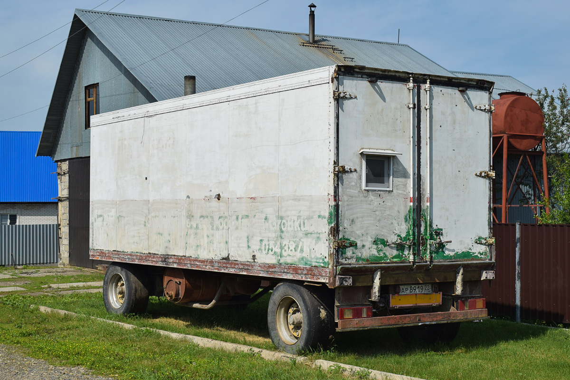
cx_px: 285
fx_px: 831
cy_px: 190
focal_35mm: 52
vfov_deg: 25.8
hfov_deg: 37.9
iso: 200
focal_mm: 35
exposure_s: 1/1250
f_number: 7.1
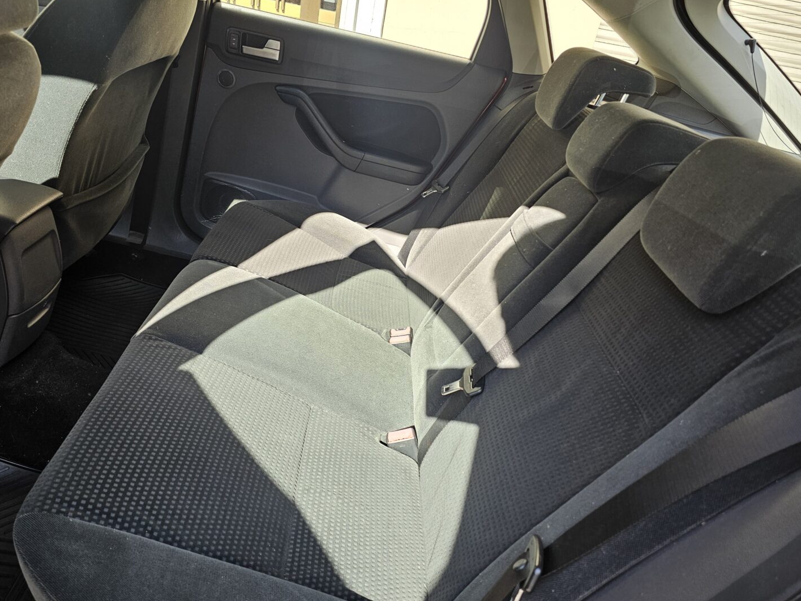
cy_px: 316
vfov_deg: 53.1
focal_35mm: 26
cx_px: 370
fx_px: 602
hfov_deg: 67.2
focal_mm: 6.3
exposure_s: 1/180
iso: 50
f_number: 1.7
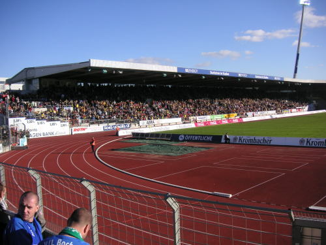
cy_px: 122
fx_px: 348
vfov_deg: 38.7
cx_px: 163
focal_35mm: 37
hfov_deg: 50.1
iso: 50
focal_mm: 6.1
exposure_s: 1/180
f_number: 6.7
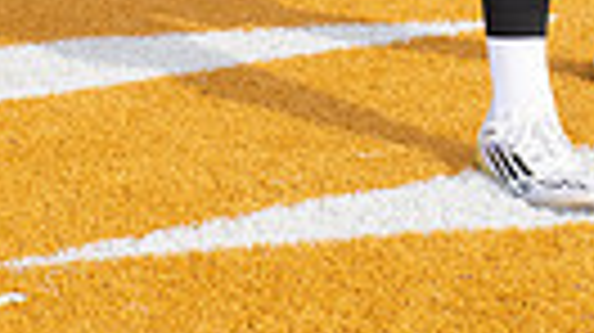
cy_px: -580
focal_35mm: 172
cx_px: 630
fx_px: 2707
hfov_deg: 12.3
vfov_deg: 6.5
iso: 100
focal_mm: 48
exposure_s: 1/320
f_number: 7.1
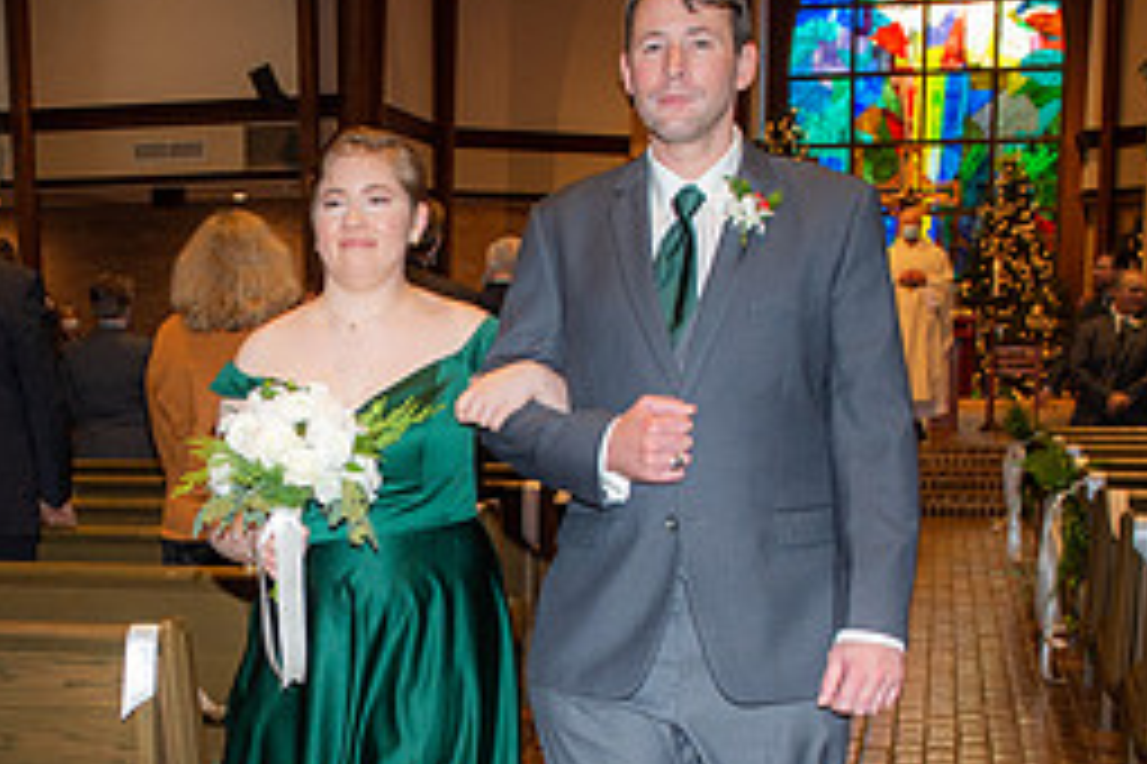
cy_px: 692
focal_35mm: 63
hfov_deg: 31.4
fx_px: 2007
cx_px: 315
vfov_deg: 21.1
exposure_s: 1/125
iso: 1600
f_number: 5.6
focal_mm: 27
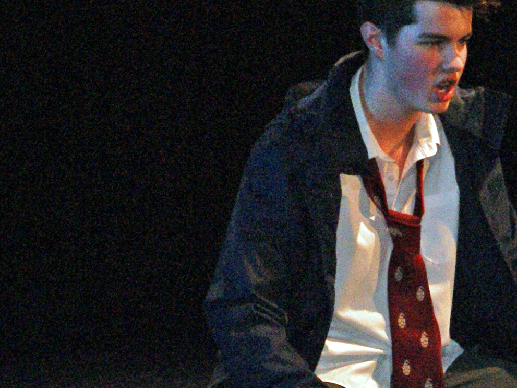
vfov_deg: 2.0
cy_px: 423
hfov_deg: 2.6
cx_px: 463
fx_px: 11378
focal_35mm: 762
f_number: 4.5
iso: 400
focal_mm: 135
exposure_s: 1/125
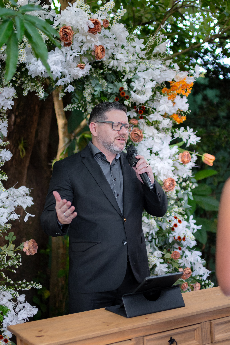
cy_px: 172
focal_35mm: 52
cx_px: 115
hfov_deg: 26.0
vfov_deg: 38.2
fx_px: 498
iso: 1000
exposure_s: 1/320
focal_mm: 35
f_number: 1.4
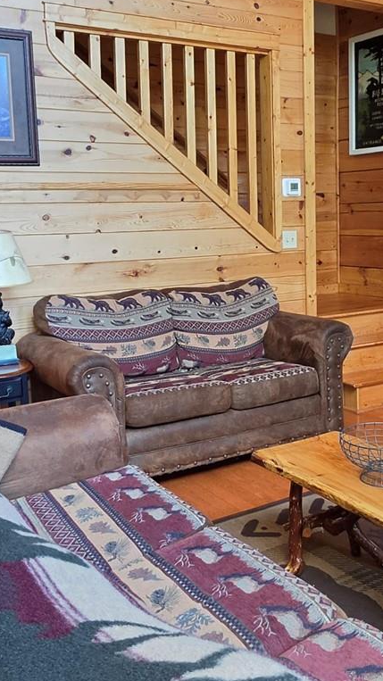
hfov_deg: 30.9
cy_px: 287
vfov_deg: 52.6
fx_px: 686
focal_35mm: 38
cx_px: 266
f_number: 1.9
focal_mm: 2.2
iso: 200
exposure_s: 1/120
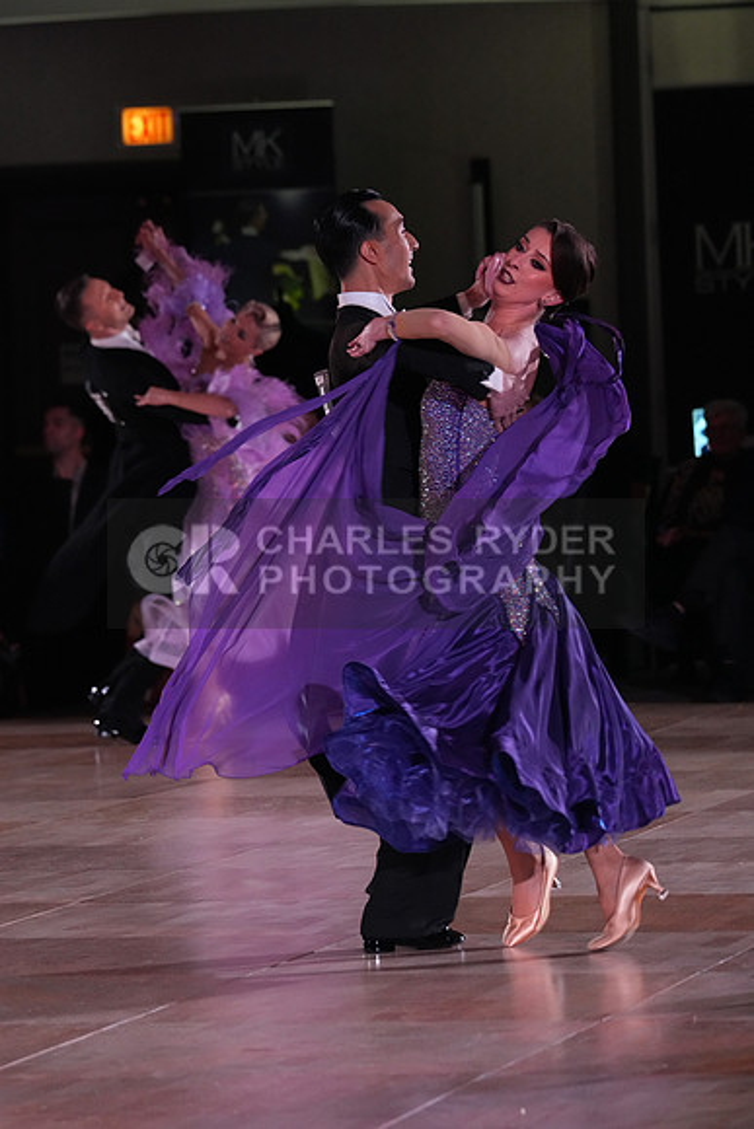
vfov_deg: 10.3
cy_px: 564
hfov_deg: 6.9
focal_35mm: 200
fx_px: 6279
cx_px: 377
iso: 5000
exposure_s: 1/250
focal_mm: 200
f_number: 6.3
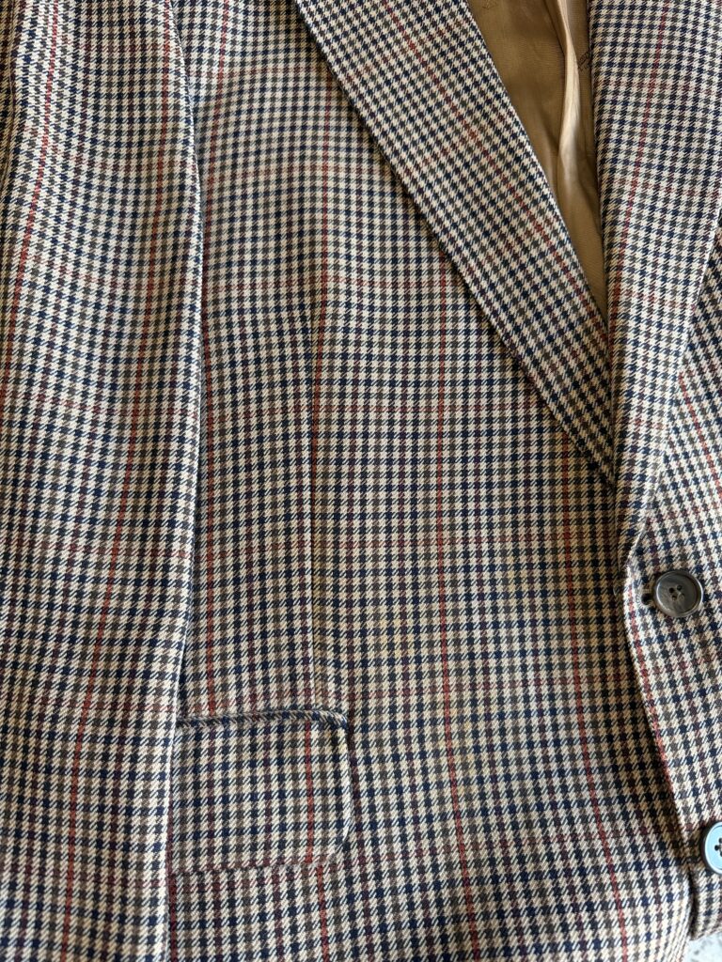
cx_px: 361
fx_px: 667
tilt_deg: -78.1
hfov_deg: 56.8
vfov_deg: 71.6
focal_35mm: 24
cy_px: 481
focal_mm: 6.76
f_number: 1.78
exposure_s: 1/112
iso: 200
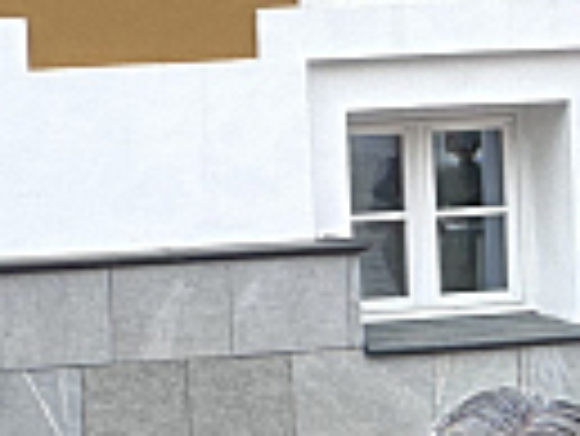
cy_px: 921
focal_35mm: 512
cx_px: 872
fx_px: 8587
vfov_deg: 2.9
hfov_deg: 3.9
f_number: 2.8
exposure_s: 1/258
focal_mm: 9
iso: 32
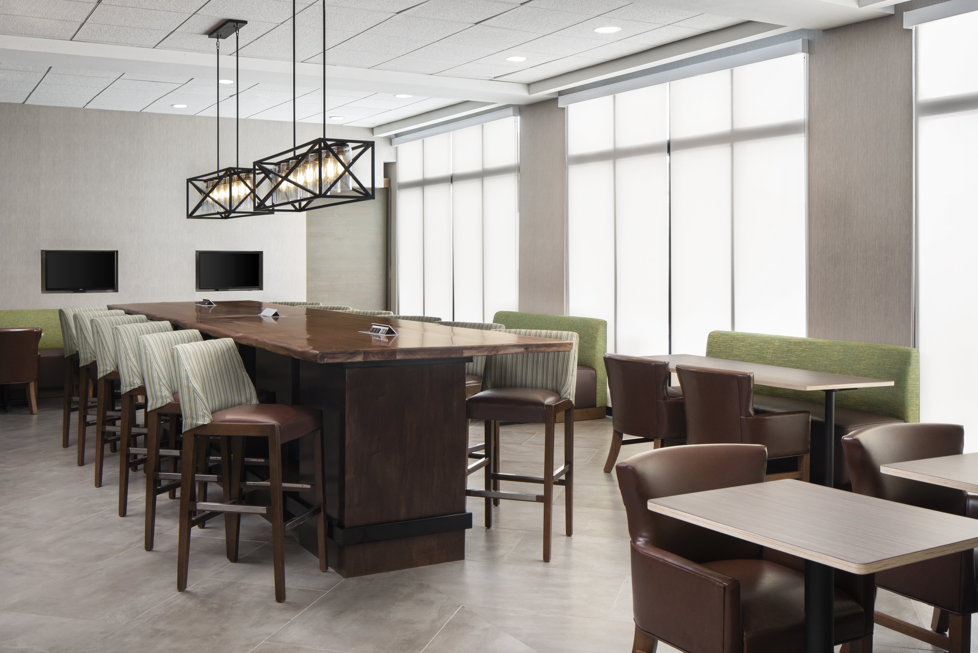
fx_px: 978
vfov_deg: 36.9
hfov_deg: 53.1
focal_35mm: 36
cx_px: 489
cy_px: 326
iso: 200
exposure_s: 1/1.67
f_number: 11
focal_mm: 24
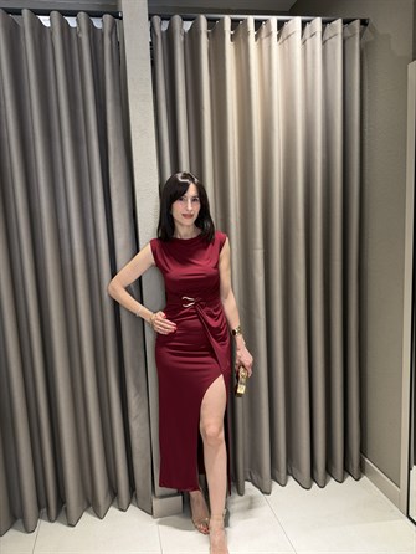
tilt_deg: -7.8
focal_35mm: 24
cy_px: 277
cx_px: 208
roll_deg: +2.6
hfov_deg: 56.9
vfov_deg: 71.6
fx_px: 384
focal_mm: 6.76
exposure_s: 1/67
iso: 160
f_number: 1.78
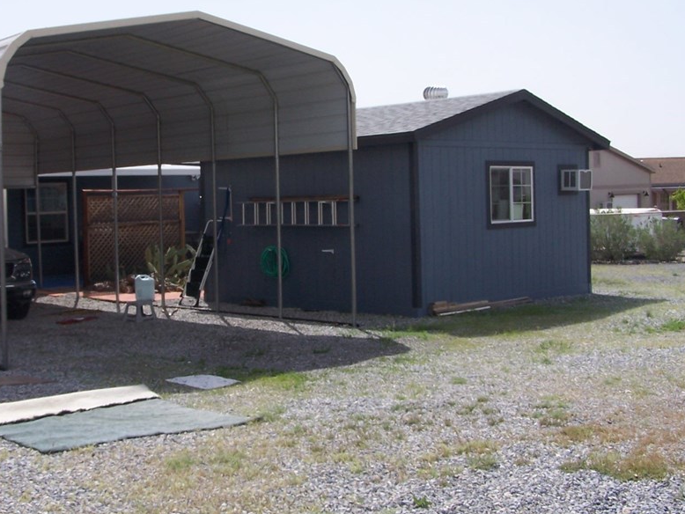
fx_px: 990
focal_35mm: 50
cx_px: 269
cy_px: 223
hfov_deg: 38.0
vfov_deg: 29.1
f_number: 5.6
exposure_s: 1/500
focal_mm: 6.3
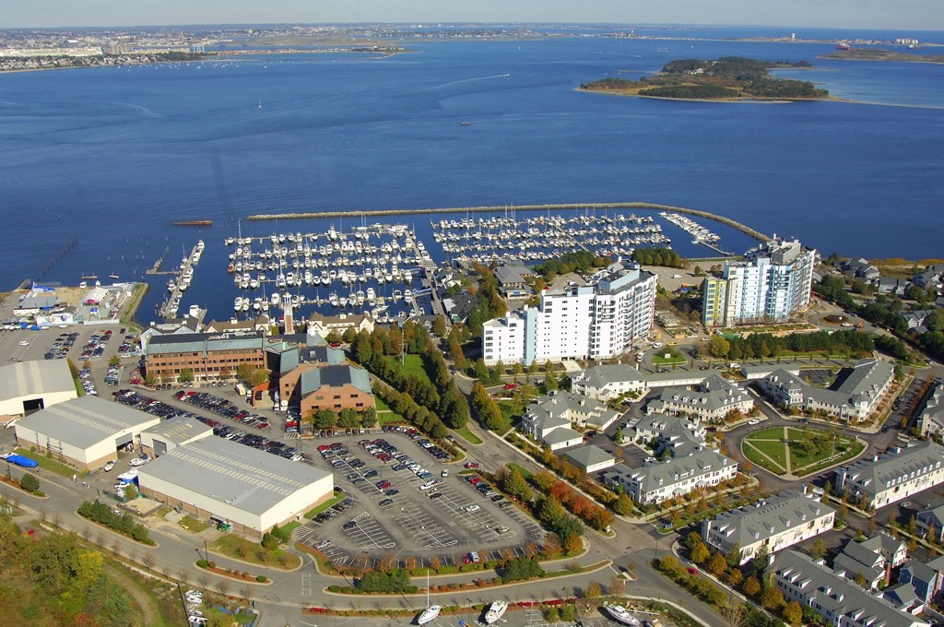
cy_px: 314
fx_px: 943
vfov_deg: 36.8
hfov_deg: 53.2
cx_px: 472
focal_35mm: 36
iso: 400
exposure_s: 1/1000
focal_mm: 24
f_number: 8.5
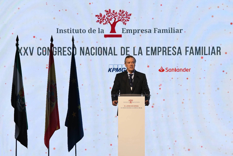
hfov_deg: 8.9
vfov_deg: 5.9
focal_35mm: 232
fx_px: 1505
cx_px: 116
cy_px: 78
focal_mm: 155
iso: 1600
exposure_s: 1/250
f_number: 4
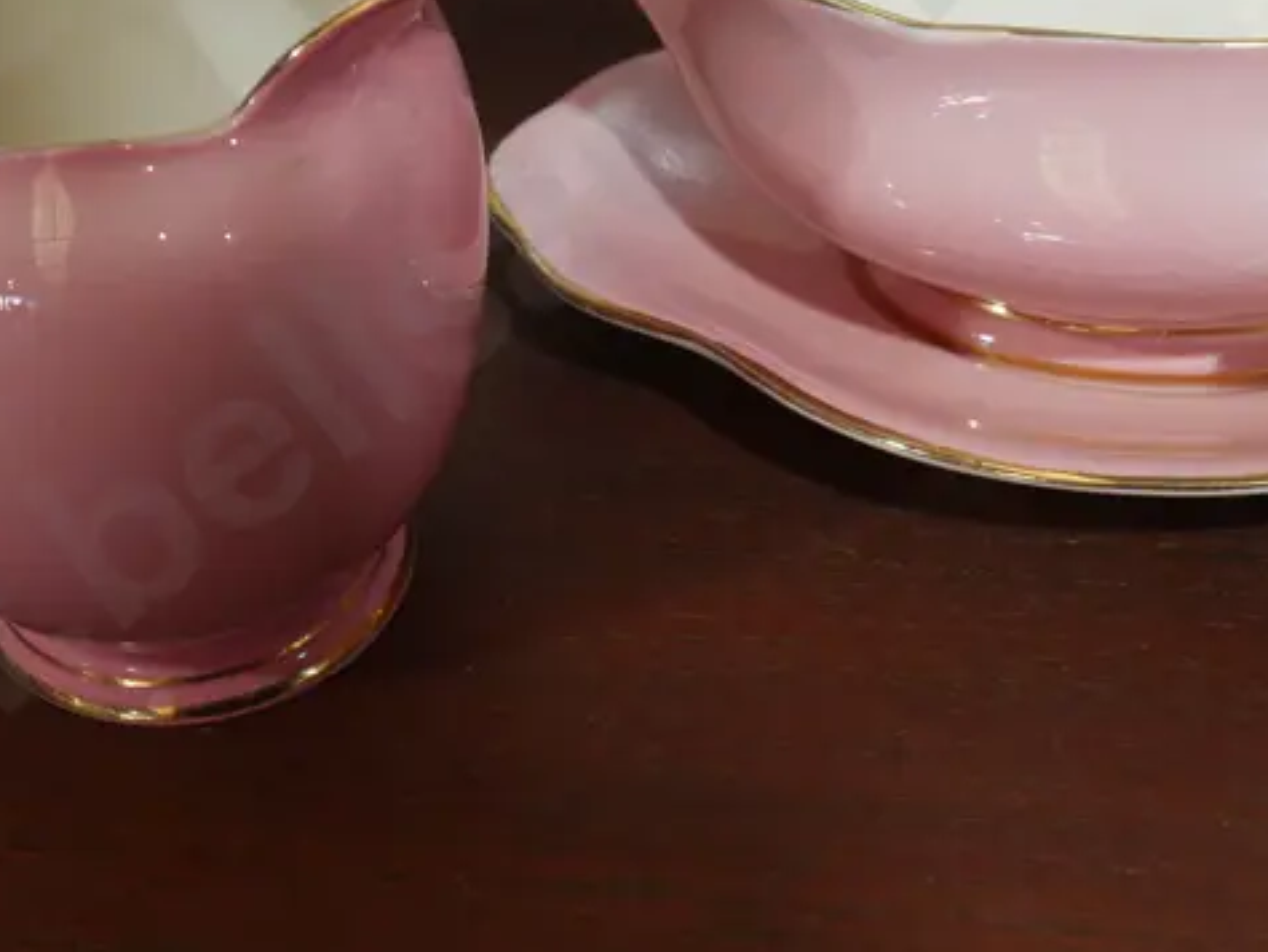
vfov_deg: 13.6
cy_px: 140
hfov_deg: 18.2
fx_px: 3958
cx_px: 671
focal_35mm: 108
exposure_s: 1/60
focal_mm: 25
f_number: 5.3
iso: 500
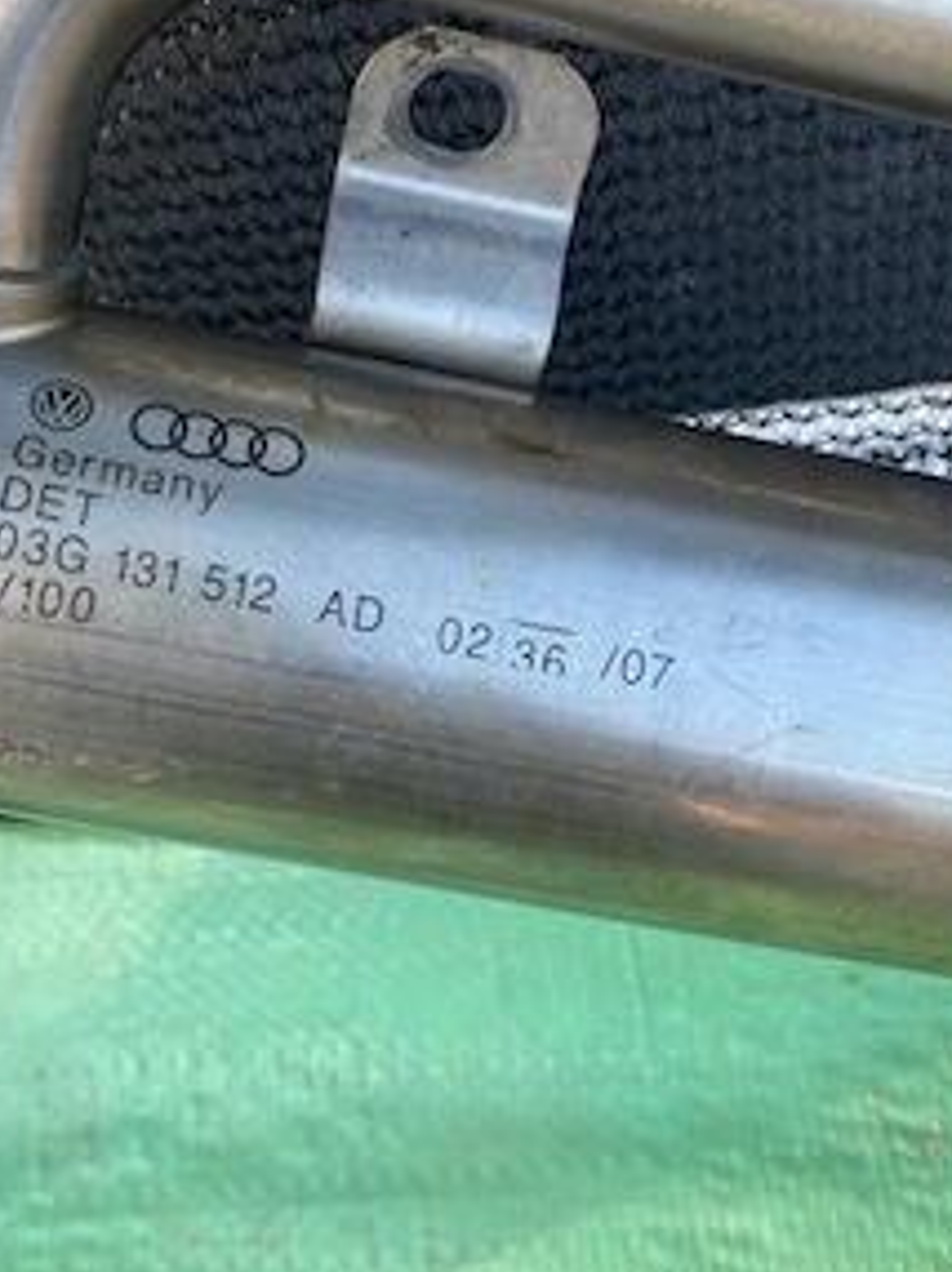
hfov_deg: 40.2
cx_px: 329
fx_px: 1285
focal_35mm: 35
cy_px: 551
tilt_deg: -57.2
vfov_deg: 52.5
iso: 32
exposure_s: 1/135
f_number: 1.8
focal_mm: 4.25
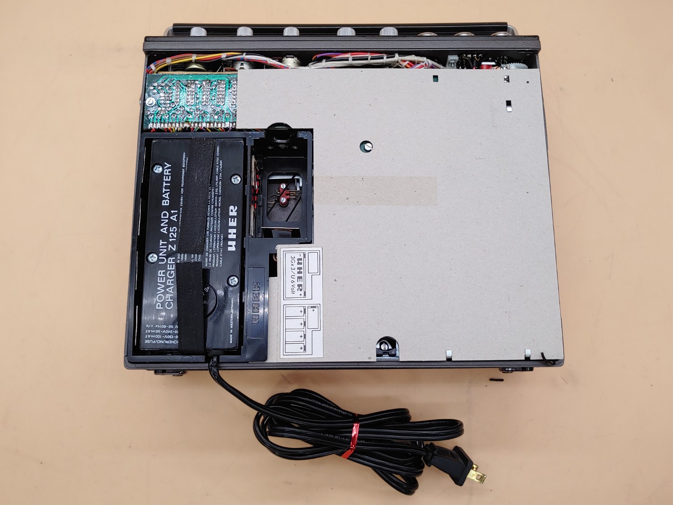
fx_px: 603
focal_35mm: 31
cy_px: 252
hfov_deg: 58.4
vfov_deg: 45.4
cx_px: 336
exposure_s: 1/87
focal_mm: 4.36
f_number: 1.8
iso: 50
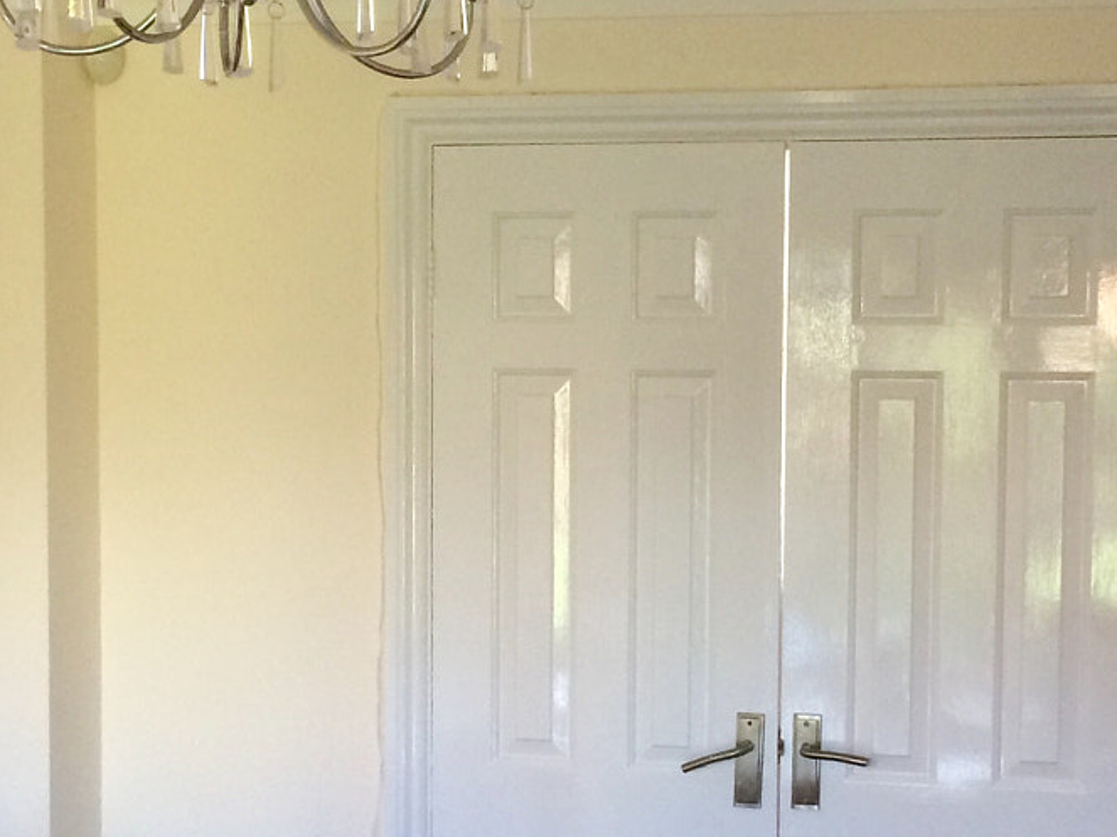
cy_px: 547
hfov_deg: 27.6
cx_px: 726
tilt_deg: -4.1
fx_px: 2258
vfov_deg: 20.9
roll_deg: -1.4
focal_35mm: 70
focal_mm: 4.15
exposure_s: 1/33
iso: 64
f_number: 2.2
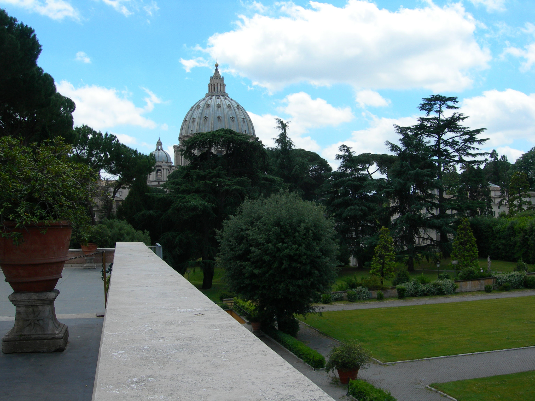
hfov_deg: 49.0
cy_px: 200
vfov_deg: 37.7
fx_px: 587
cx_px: 268
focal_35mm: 38
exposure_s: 1/482
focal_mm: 7.8
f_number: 4.8
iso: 50
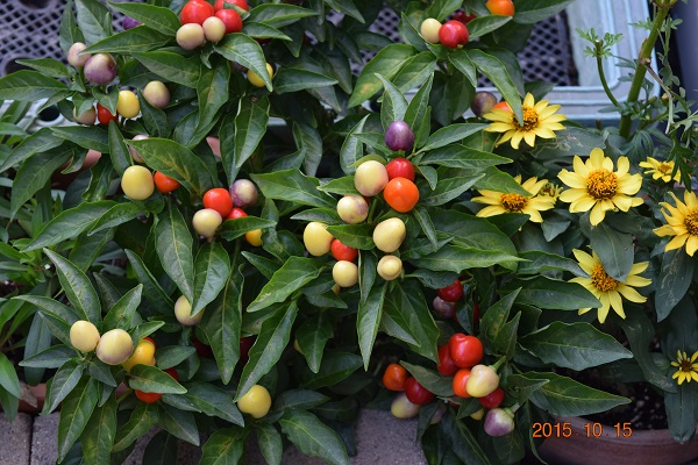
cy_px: 232
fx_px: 1599
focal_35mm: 82
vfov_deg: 16.6
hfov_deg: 24.6
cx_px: 349
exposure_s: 1/60
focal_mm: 55
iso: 400
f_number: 5.6
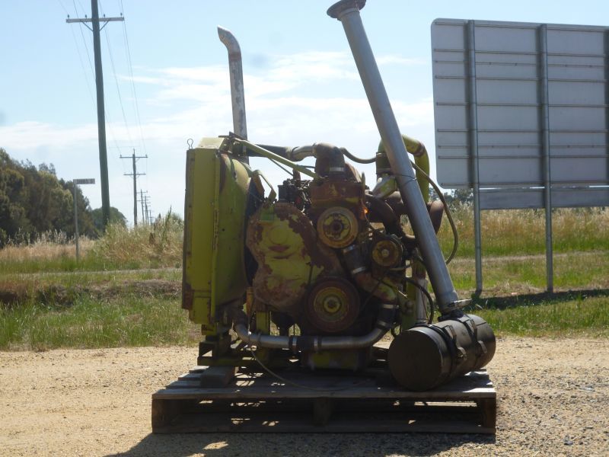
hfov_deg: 34.3
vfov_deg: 26.1
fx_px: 985
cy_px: 228
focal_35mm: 56
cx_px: 304
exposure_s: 1/500
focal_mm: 10
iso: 100
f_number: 4.4
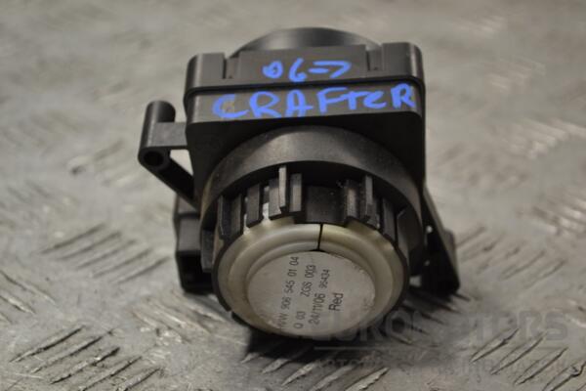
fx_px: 1343
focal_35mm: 82
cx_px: 293
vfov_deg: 16.6
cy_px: 196
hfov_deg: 24.6
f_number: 5.6
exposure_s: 1/30
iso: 220
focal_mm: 55
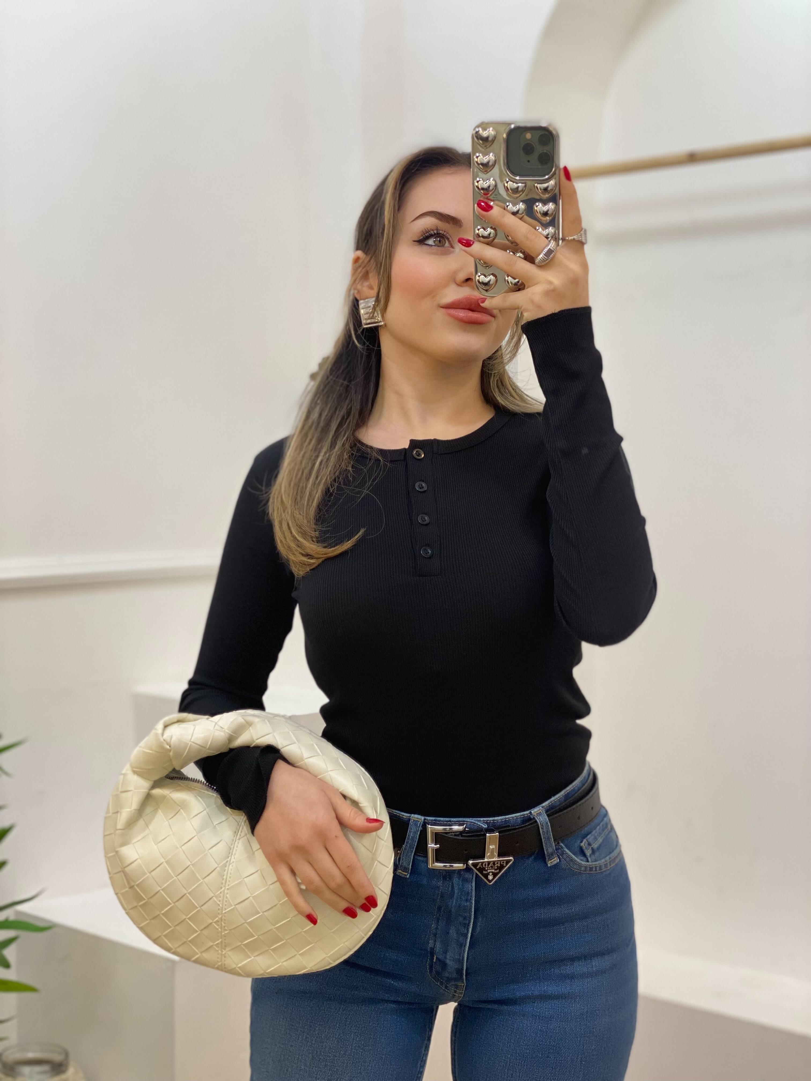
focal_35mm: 52
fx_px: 1624
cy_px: 540
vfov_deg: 36.8
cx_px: 406
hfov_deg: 28.0
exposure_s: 1/100
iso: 100
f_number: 2
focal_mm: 6
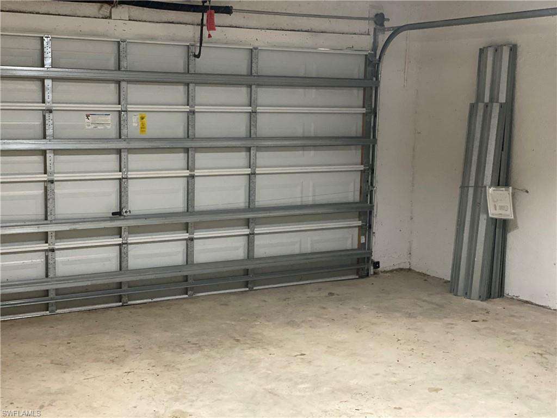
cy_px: 209
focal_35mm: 52
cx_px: 278
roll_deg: -1.1
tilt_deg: -7.1
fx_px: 837
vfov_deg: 28.0
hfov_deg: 36.8
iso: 320
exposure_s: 1/24
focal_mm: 6
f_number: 2
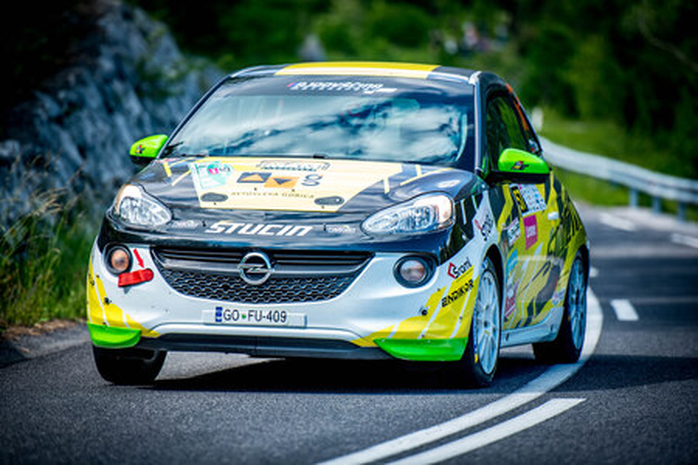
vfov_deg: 6.9
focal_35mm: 200
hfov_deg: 10.3
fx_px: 3877
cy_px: 232
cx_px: 349
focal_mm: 200
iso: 640
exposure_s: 1/2500
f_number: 2.8
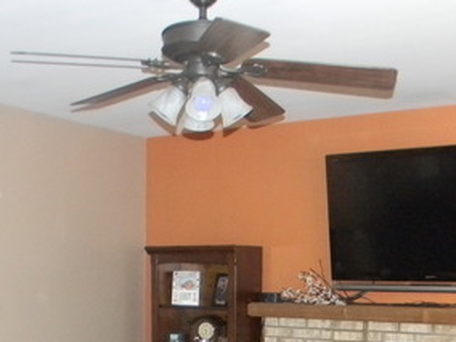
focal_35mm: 63
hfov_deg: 30.7
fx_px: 830
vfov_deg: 22.0
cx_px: 197
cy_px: 381
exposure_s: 1/26
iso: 600
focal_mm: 5
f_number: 3.5
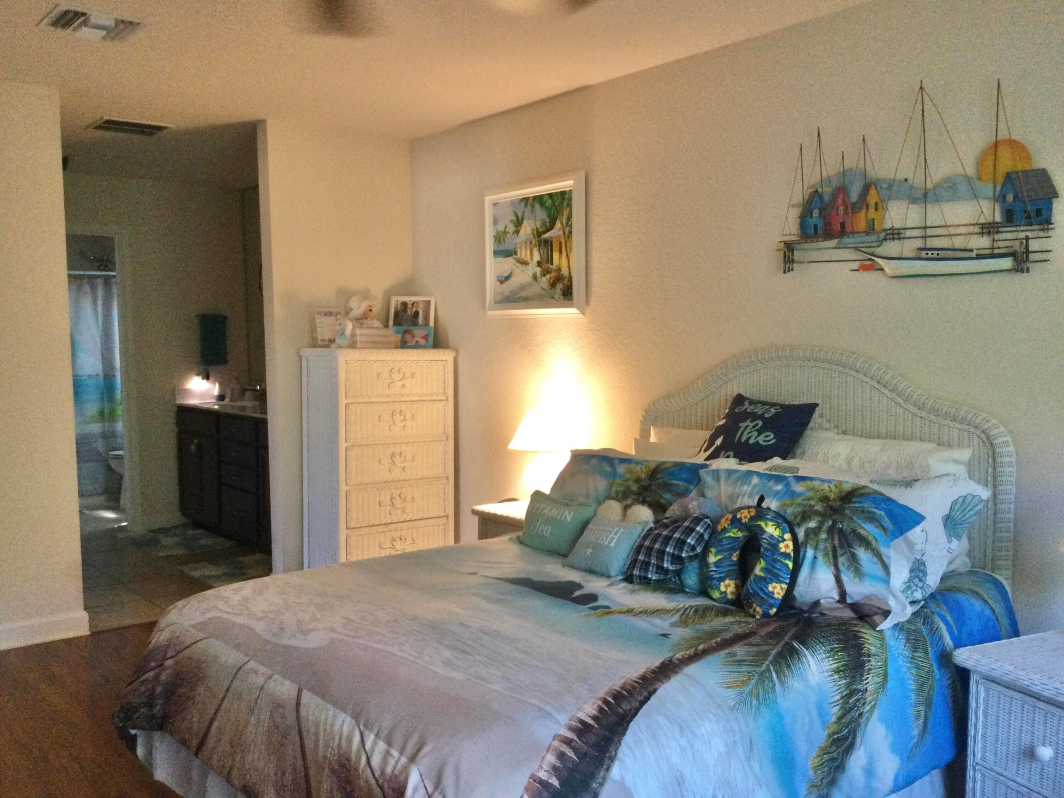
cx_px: 532
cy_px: 399
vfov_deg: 45.4
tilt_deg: -5.1
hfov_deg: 58.4
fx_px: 953
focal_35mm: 31
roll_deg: -2.1
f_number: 2.4
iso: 200
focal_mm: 3.3
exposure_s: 1/24
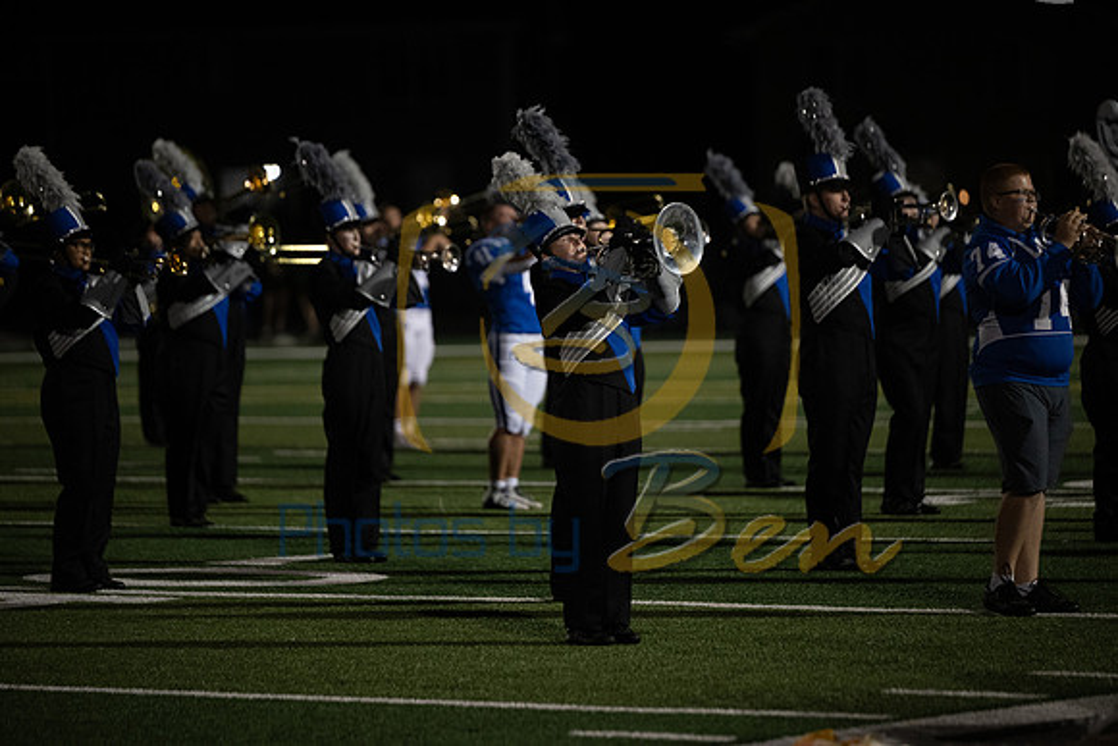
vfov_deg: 6.9
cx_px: 559
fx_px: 6212
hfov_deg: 10.3
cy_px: 373
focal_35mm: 200
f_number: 2.8
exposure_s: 1/1250
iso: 3200
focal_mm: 200
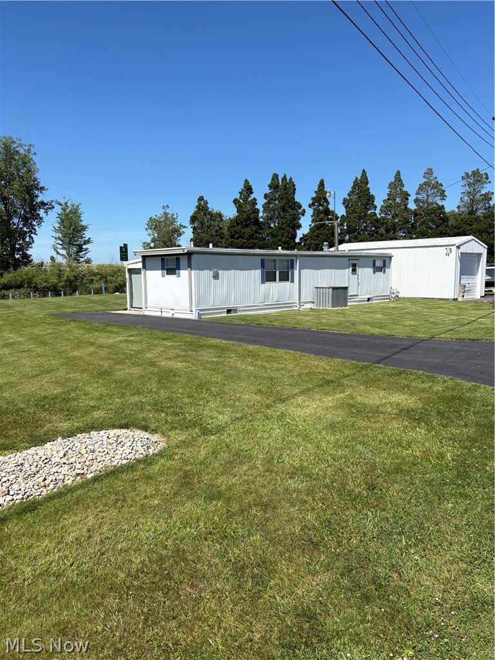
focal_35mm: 26
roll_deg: +0.4
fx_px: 496
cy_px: 330
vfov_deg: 67.3
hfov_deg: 53.1
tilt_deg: -6.9
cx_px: 248
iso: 50
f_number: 1.6
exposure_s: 1/3623
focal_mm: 5.96
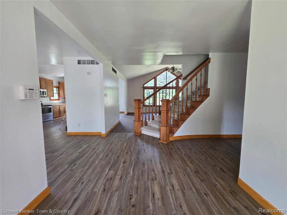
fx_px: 108
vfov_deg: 89.9
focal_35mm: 13
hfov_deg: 106.2
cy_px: 108
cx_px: 144
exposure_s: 1/60
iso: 100
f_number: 2.2
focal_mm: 1.7
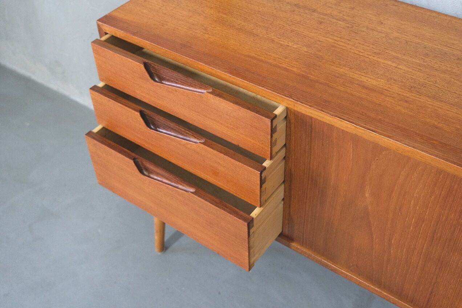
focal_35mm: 41
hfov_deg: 47.4
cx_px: 231
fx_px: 526
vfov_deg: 32.6
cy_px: 154
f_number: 4
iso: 3200
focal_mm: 27.5
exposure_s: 1/40
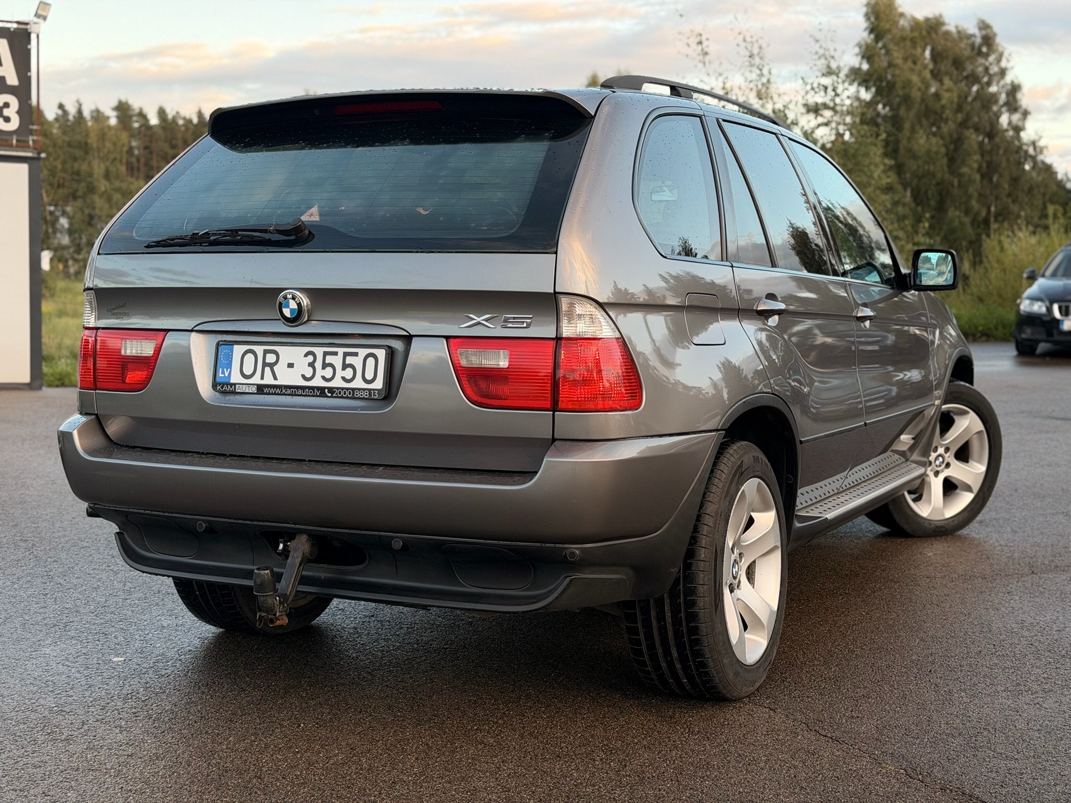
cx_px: 536
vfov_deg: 30.3
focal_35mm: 48
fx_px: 1485
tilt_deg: -5.7
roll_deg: -1.0
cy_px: 402
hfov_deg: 39.7
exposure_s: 1/316
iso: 64
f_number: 1.78
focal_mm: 6.76
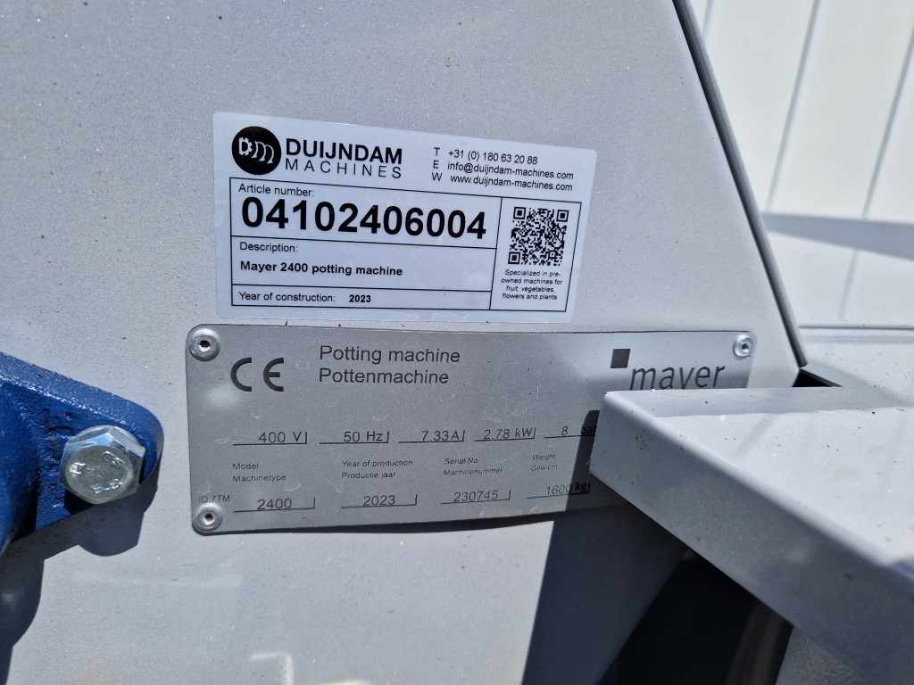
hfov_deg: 73.9
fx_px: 607
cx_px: 457
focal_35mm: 23
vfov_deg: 58.9
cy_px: 342
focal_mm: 5.4
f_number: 1.8
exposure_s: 1/3392
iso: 50
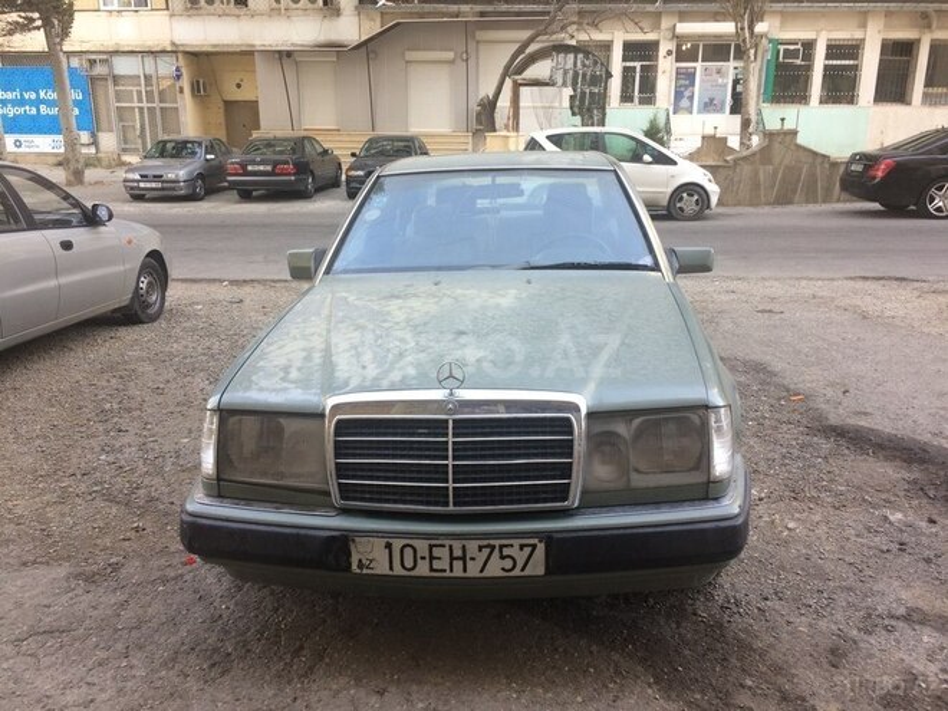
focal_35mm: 29
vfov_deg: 48.2
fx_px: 794
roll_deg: -0.8
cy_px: 356
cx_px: 474
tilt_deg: -16.7
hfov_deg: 61.7
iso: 32
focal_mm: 4.15
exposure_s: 1/124
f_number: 2.2
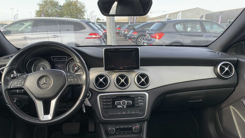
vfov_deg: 40.2
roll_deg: +1.9
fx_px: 188
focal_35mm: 29
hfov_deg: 66.1
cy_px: 70
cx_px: 124
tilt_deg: -13.1
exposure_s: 1/143
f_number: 1.8
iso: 25
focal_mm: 4.25
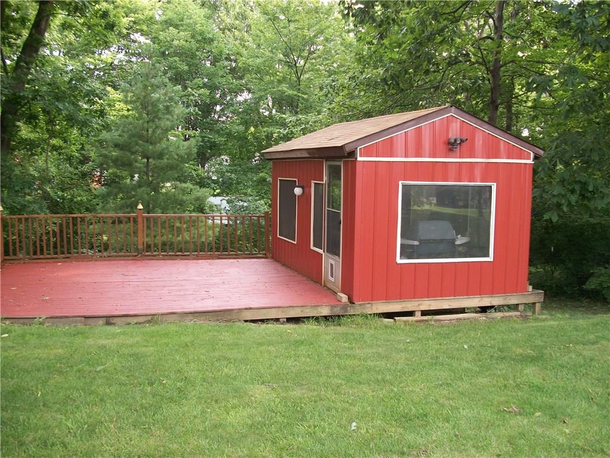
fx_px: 564
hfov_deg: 56.8
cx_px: 305
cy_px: 229
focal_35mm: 32
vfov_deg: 44.2
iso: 80
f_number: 2.9
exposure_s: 1/80
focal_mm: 5.7
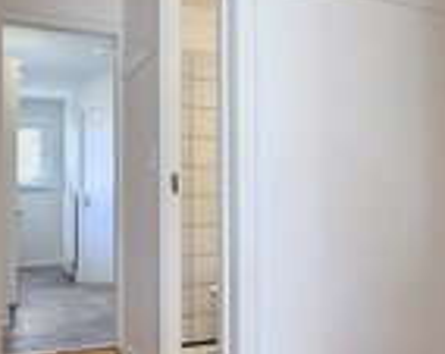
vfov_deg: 41.0
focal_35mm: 36
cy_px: 194
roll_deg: -0.5
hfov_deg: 50.2
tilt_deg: +0.8
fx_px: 473
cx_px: 190
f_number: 2.2
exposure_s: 1/100
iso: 80
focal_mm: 2.22
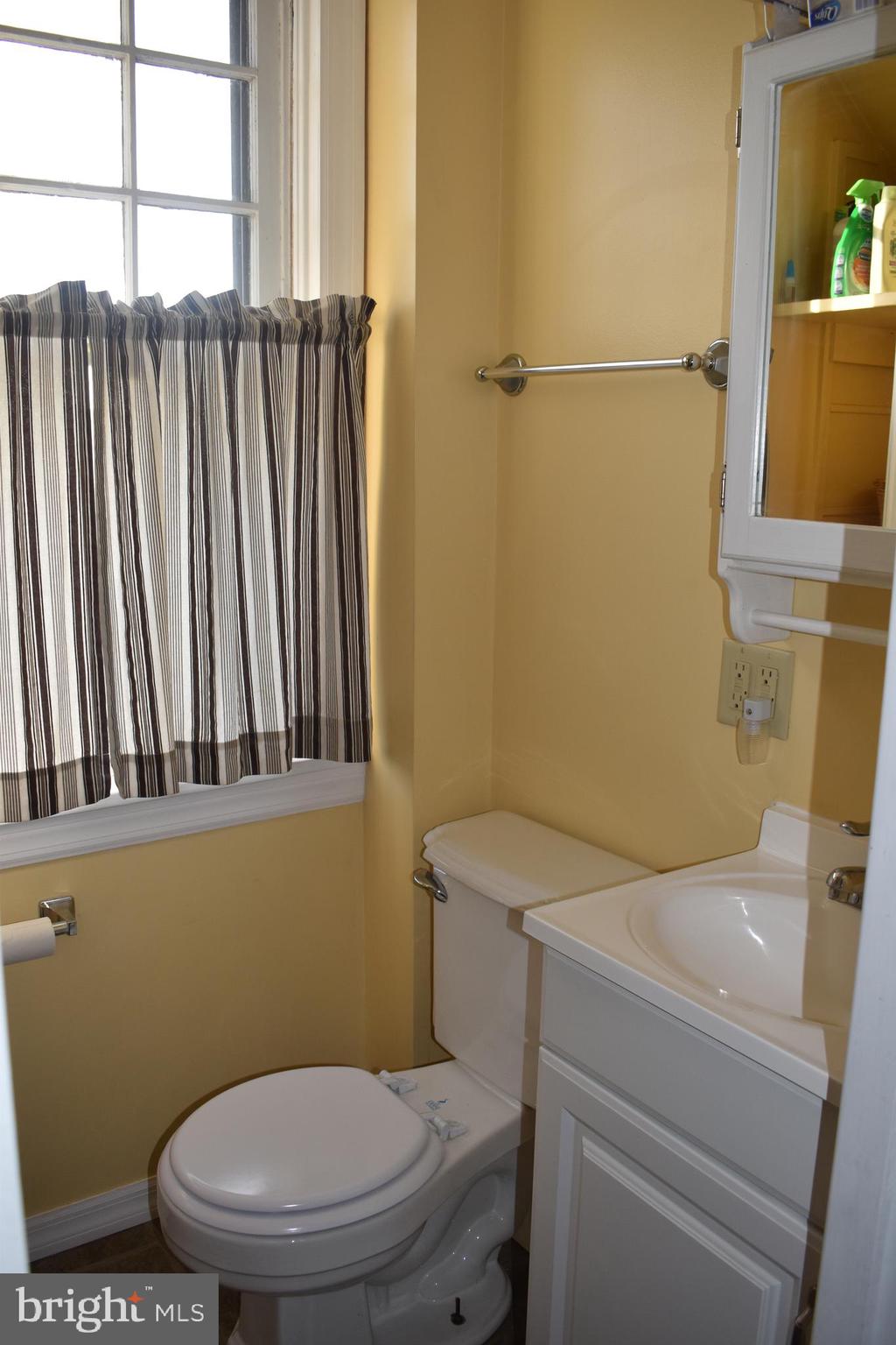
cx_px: 448
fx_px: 1120
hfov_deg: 43.6
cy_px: 672
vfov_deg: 61.9
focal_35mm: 30
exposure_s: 1/200
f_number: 5
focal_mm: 20
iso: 360
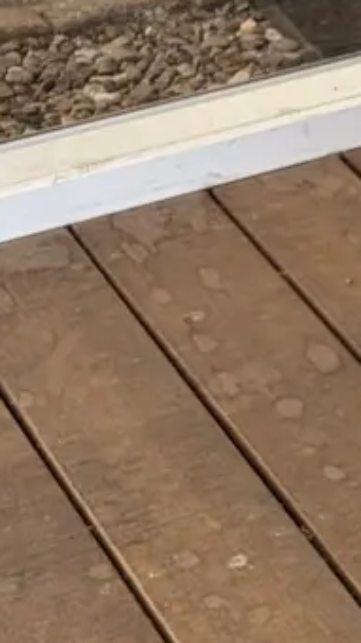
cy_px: 163
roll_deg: -1.0
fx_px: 2725
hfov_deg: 6.2
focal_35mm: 160
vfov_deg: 13.4
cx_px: 1450
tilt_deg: -26.9
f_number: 1.6
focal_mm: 5.96
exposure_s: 1/121
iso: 40
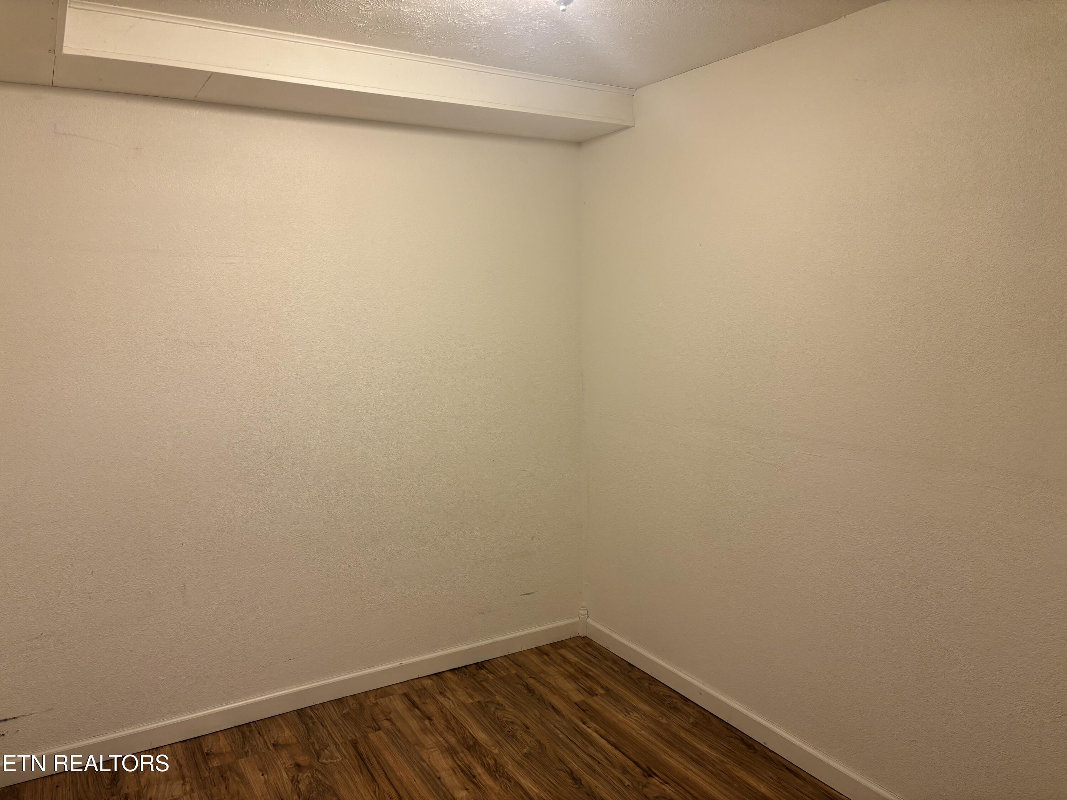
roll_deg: +0.1
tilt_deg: -6.1
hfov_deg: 67.3
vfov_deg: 53.1
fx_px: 801
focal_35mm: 26
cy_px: 400
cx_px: 534
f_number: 1.6
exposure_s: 1/60
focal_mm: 5.96
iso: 100
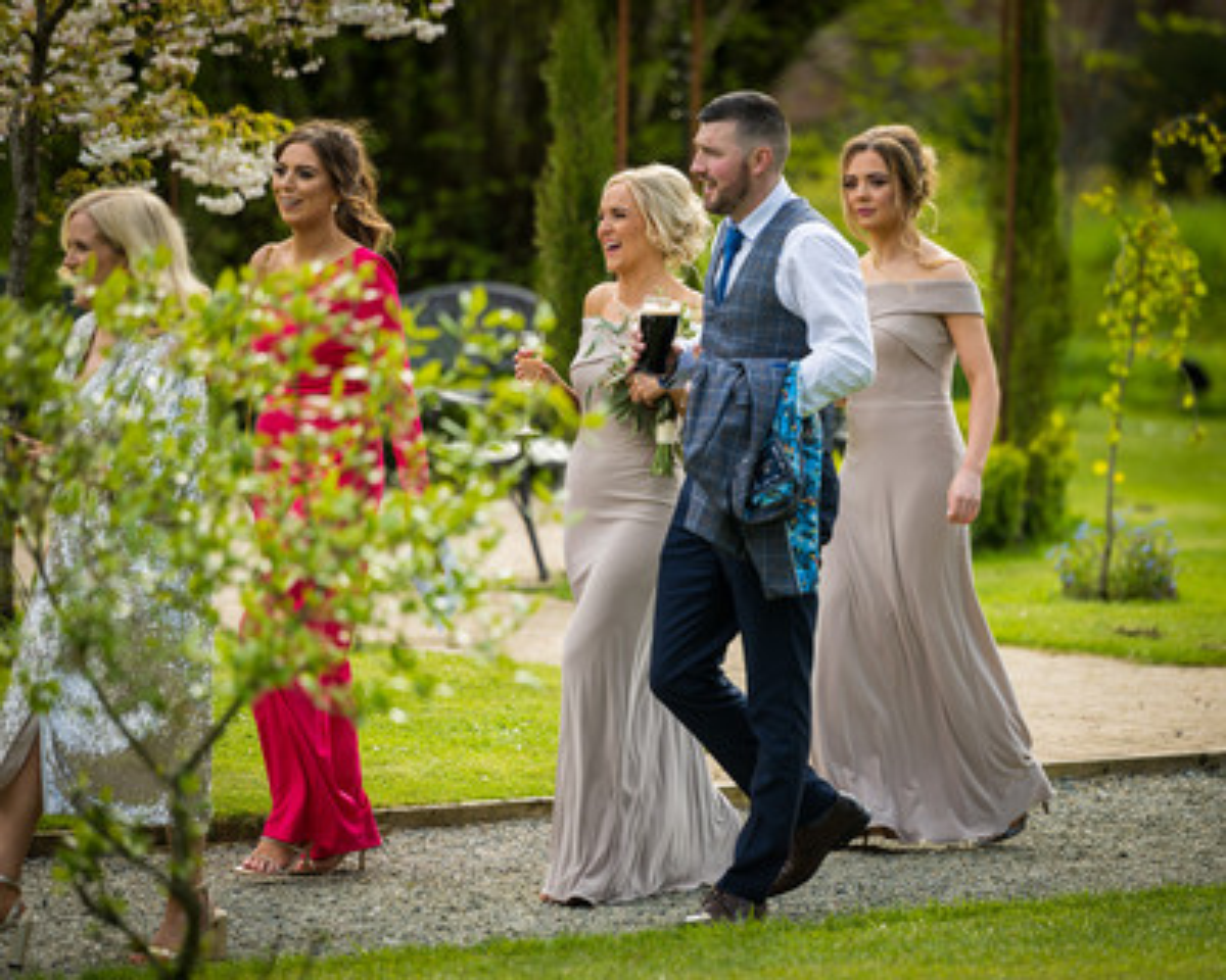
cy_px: 490
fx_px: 8173
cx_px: 736
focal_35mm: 225
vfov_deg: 6.9
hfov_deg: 8.6
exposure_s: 1/1000
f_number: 2.8
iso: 160
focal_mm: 200
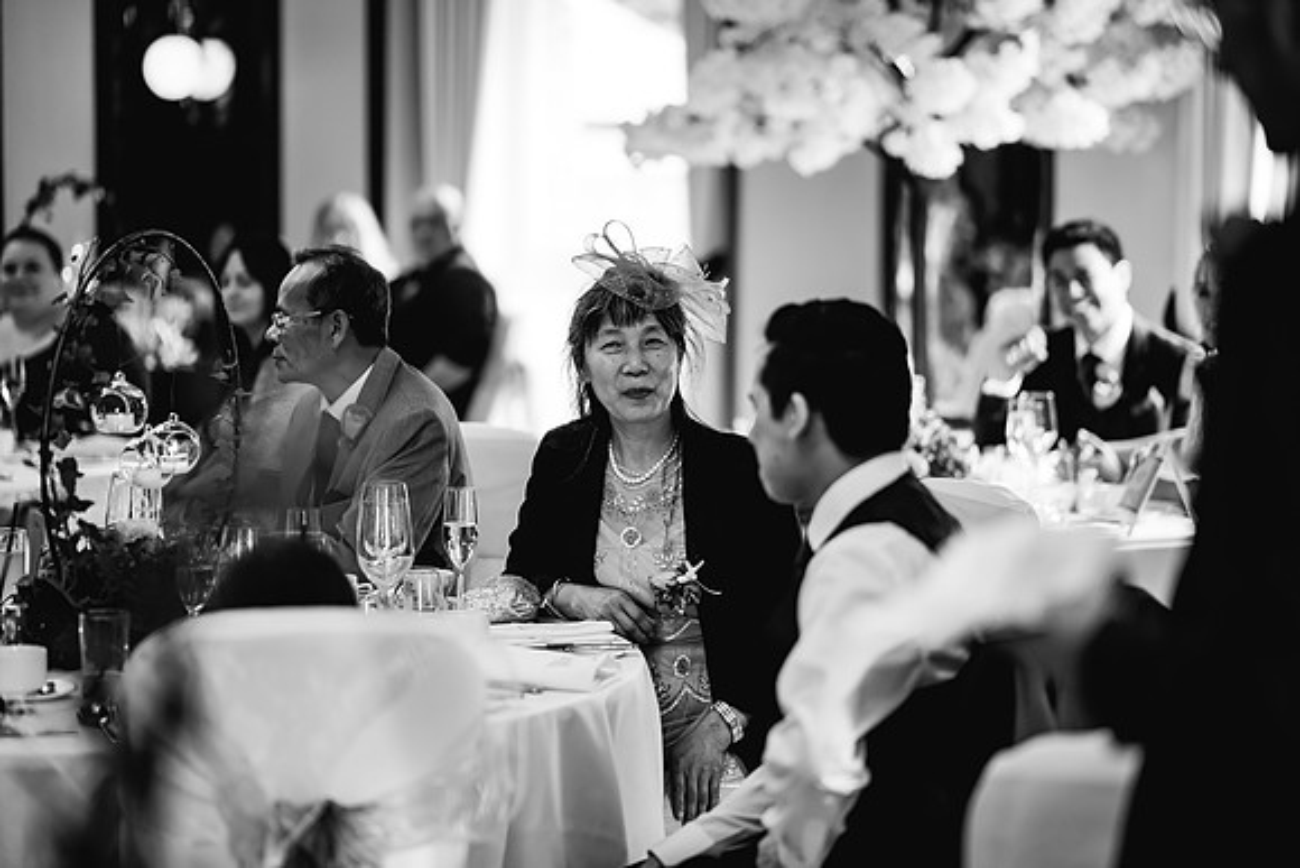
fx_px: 3171
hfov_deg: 23.2
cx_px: 650
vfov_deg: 15.6
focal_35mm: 88
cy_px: 434
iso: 320
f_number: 1.4
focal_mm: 85
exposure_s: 1/250
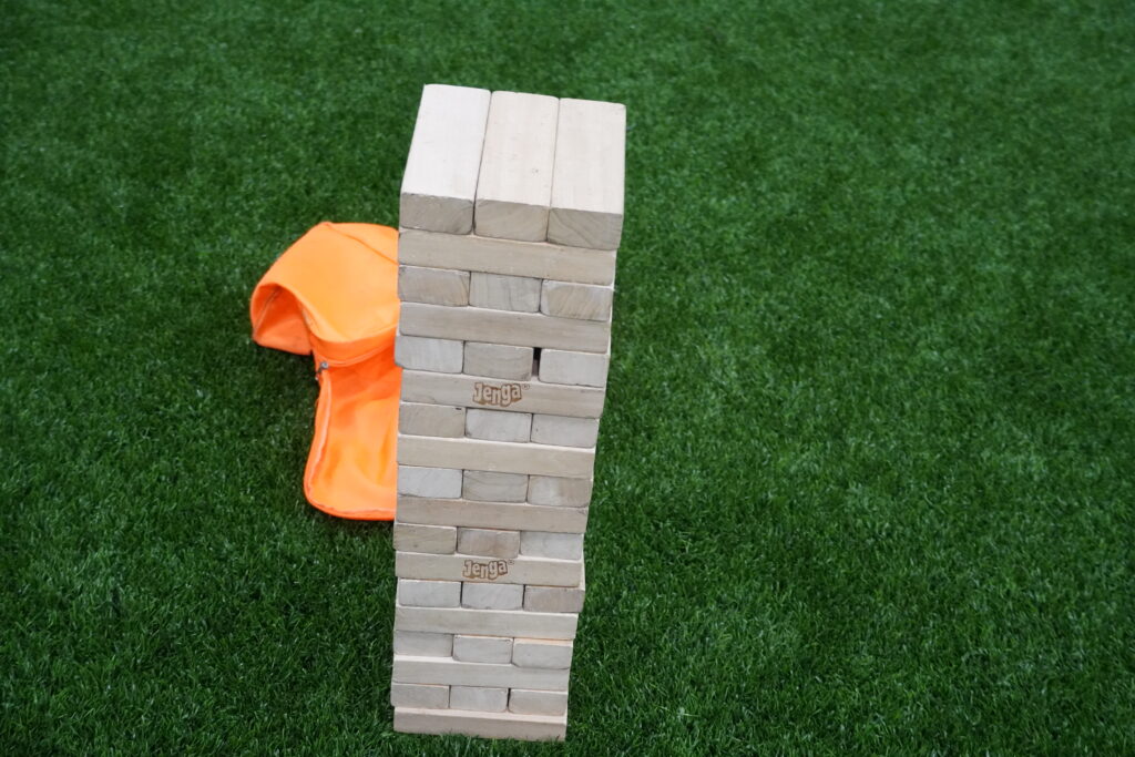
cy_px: 378
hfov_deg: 38.9
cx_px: 568
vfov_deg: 26.5
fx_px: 1608
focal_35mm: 51
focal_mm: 34
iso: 3200
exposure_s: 1/160
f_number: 4.5
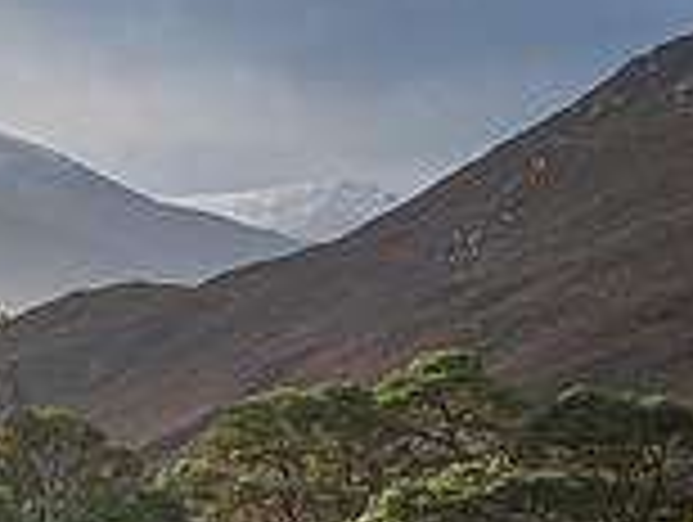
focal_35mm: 188
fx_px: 3770
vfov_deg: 7.9
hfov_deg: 10.1
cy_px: 592
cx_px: -405
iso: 200
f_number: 1.8
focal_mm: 25
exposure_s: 1/800
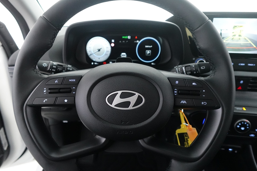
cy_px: 87
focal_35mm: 21
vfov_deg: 59.5
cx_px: 125
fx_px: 150
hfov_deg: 81.2
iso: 2500
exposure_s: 1/80
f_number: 2
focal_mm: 7.6
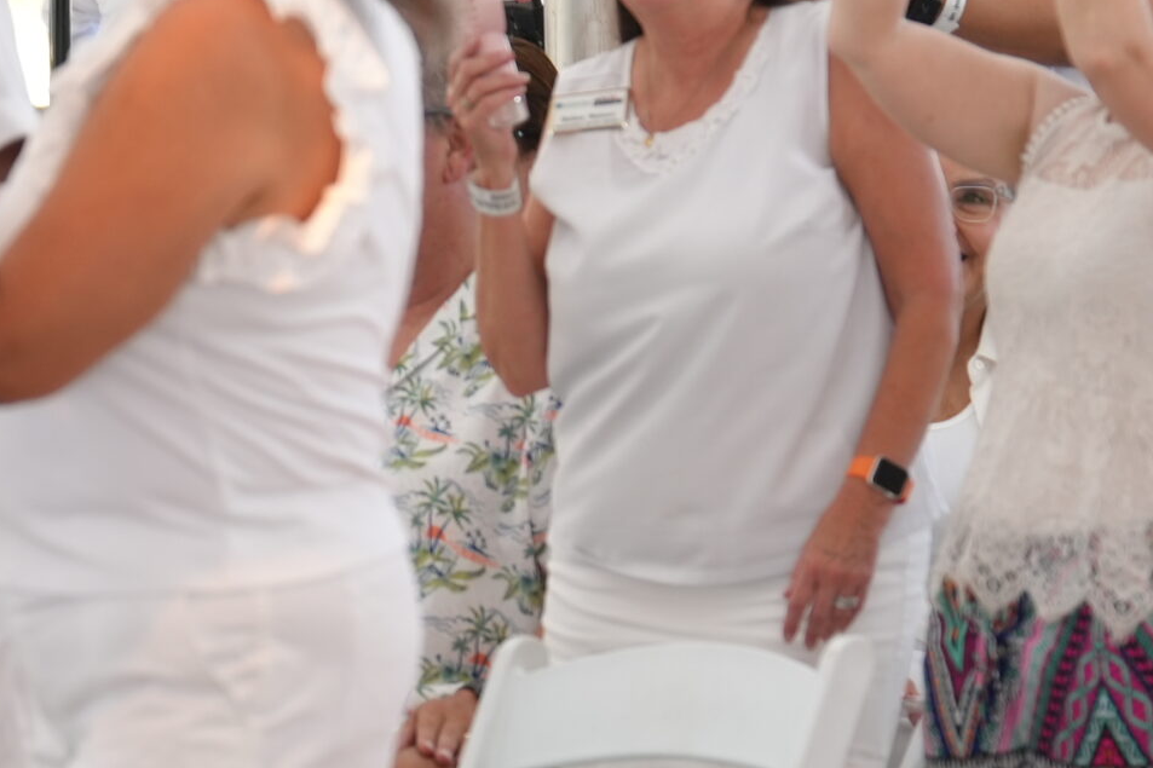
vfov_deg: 4.3
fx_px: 10150
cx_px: 108
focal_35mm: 317
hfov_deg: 6.5
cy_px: 213
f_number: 2.8
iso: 200
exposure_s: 1/160
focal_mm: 79
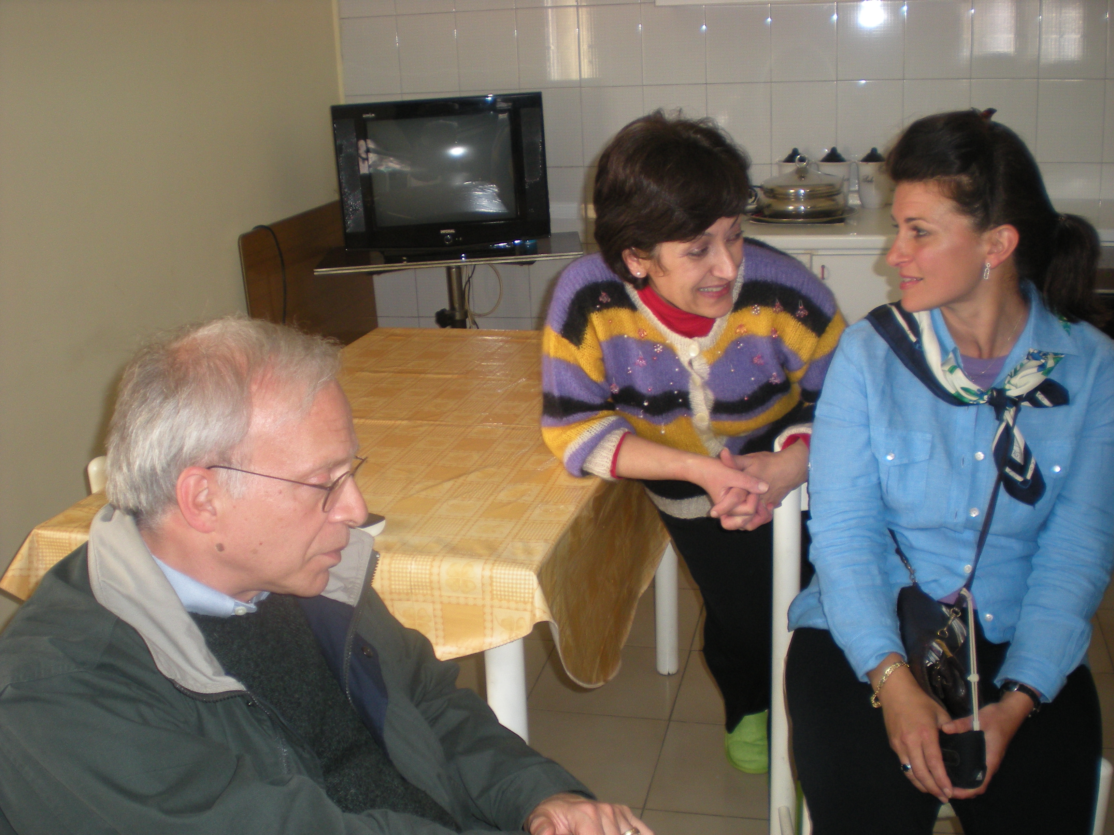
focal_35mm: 38
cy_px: 418
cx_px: 557
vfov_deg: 37.7
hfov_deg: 49.0
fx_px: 1223
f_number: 3.1
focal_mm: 6.3
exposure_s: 1/30
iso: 116
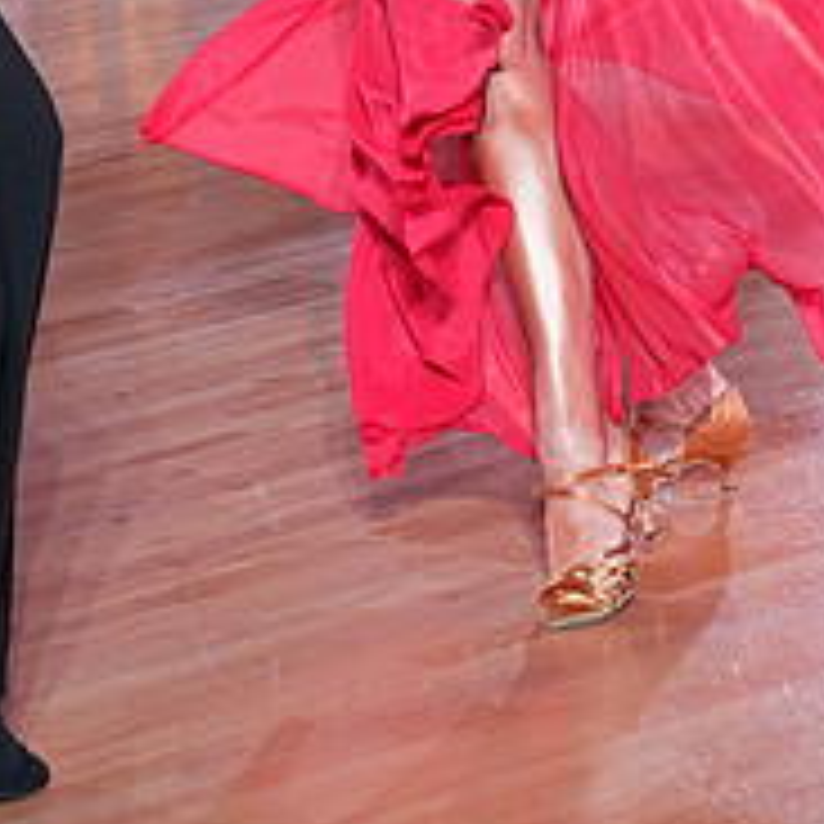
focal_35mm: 140
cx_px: 214
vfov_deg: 11.9
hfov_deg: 12.4
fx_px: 3770
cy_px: -428
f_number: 5
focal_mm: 52
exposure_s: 1/400
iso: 5000
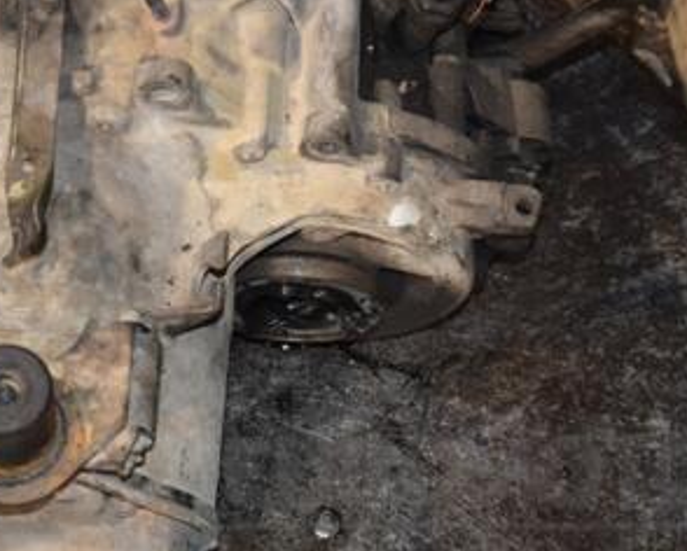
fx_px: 2219
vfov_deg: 14.1
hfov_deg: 17.5
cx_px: 180
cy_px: 161
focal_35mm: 109
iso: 800
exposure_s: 1/50
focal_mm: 38
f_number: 4.5
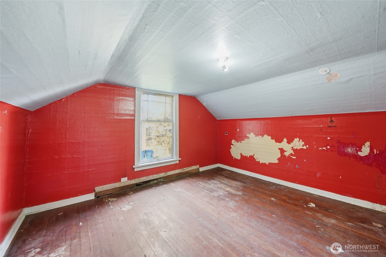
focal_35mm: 12
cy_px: 128
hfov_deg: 112.6
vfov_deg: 90.0
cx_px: 193
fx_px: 129
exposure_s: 1/3.33
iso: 250
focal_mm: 12
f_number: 9
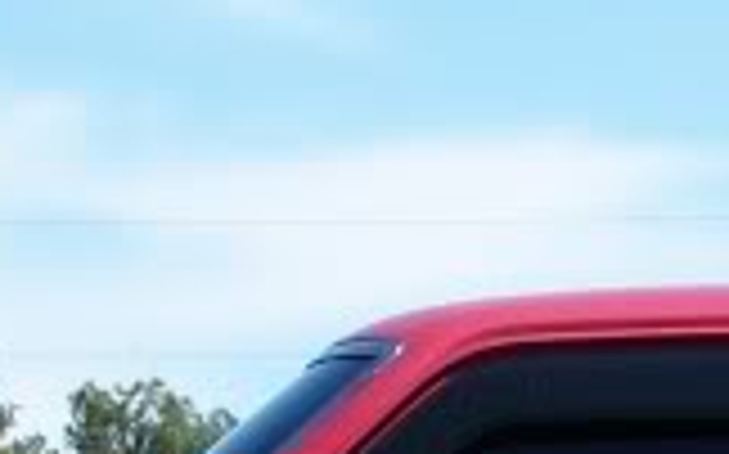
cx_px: 878
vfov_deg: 2.3
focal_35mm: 563
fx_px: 11178
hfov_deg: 3.7
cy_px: 1025
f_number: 5.1
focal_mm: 15.1
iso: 80
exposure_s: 1/400
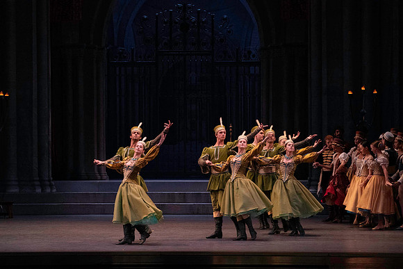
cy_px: 134
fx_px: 1500
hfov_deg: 15.3
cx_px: 202
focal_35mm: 134
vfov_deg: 10.2
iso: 12800
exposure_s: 1/400
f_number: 7.1
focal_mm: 134
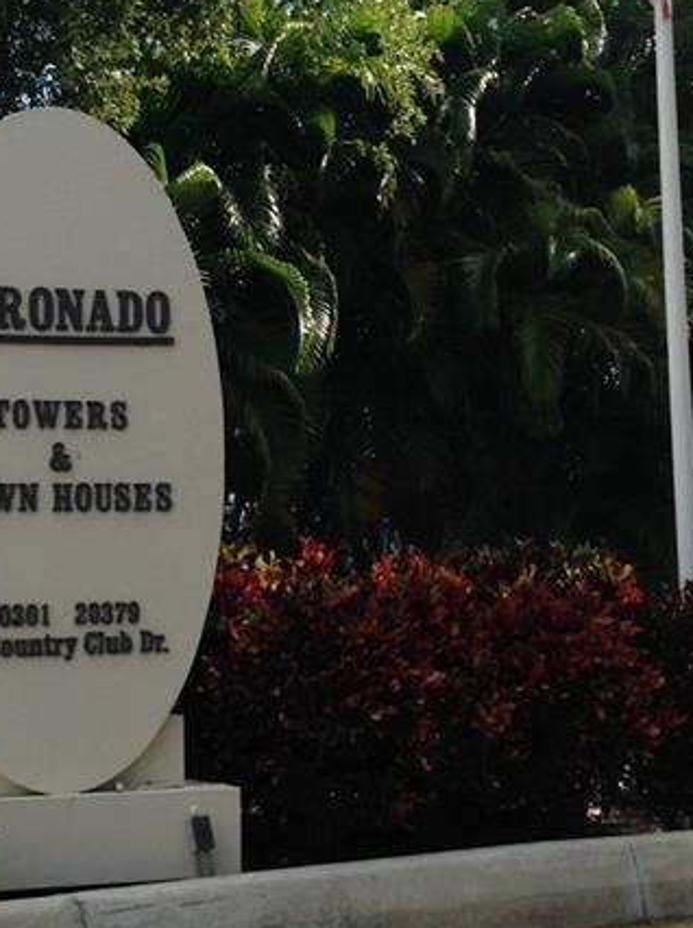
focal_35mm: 93
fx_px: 2490
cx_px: 323
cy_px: 477
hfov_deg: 15.8
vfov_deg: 21.1
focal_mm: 3.3
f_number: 2.4
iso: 32
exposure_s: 1/591
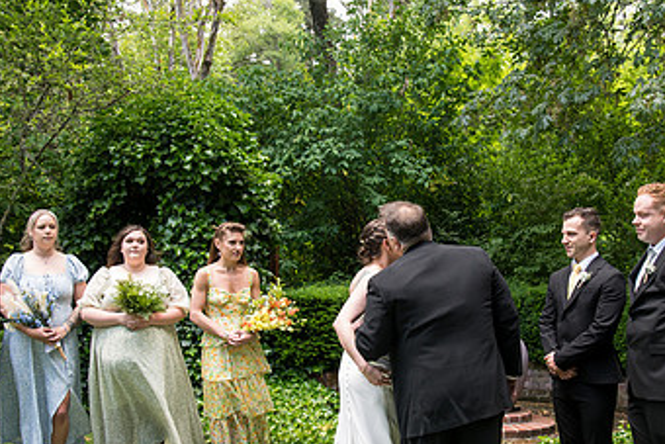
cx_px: 376
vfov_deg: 32.6
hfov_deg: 47.3
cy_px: 263
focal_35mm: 41
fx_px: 758
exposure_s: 1/400
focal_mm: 24
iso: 640
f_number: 3.5
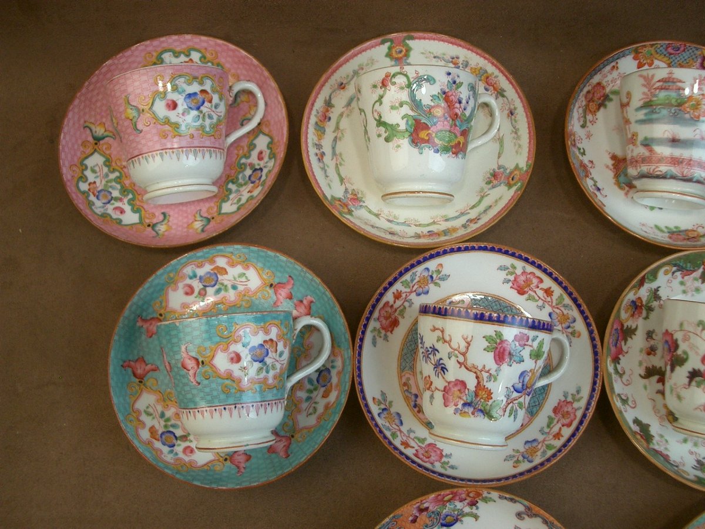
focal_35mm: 41
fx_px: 835
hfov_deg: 45.8
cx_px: 352
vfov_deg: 35.1
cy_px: 264
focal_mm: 6.8
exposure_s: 1/60
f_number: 2.8
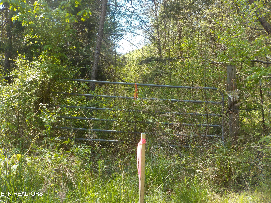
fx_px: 235
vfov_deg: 46.8
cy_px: 102
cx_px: 136
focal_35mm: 30
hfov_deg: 60.0
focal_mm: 4.1
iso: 125
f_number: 3.3
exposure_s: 1/250
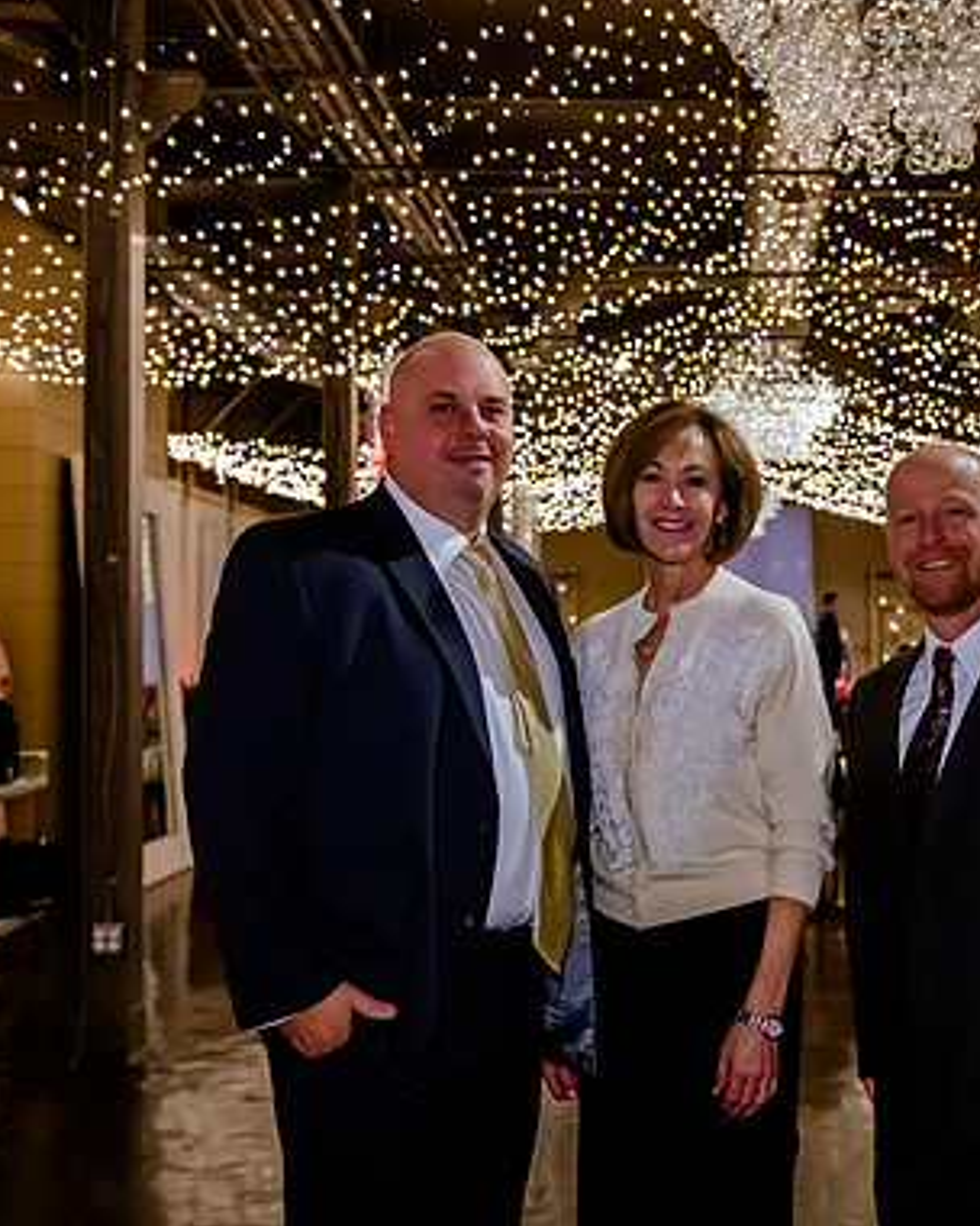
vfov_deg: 34.2
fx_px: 1994
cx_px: 796
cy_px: 619
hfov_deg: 27.0
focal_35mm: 55
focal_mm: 29
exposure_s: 1/160
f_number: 2.8
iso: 3200
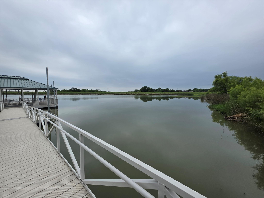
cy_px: 99
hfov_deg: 106.2
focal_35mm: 13
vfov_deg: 89.9
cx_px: 132
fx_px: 99
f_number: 1.9
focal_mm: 2.2
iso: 40
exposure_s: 1/4125
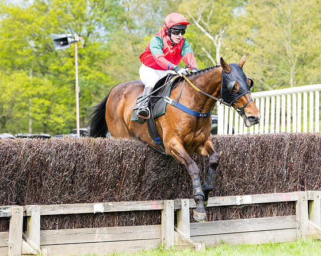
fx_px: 1529
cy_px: 117
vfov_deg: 9.6
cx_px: 174
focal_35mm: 161
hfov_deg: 12.0
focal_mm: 96
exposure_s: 1/2000
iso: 640
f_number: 4
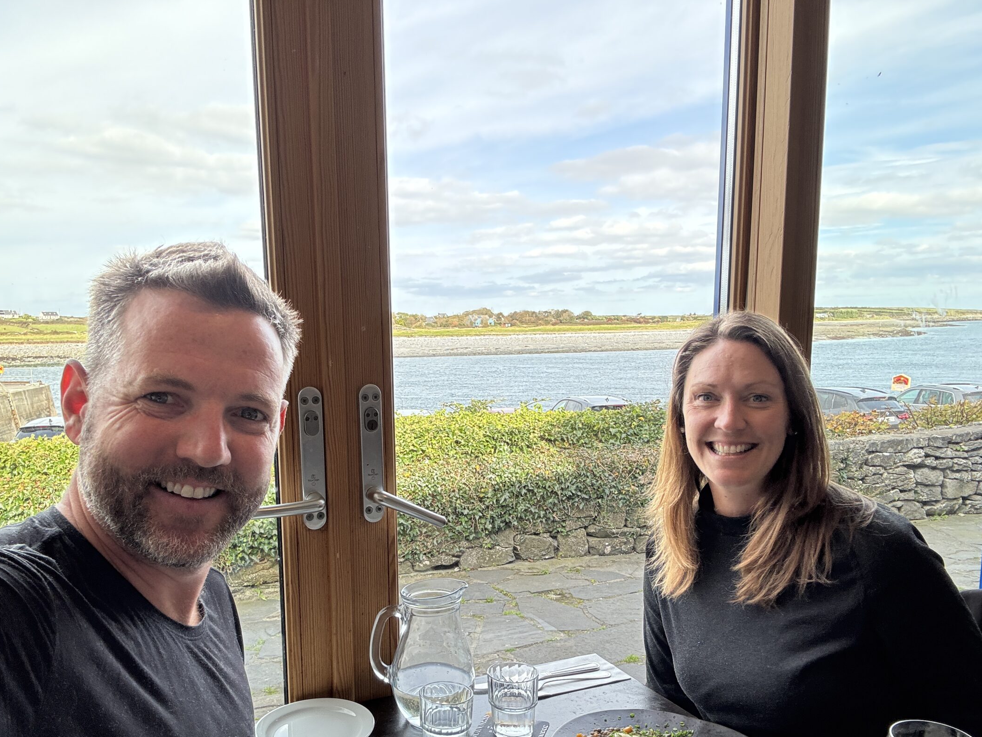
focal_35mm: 28
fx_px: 794
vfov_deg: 49.4
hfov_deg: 63.3
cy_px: 445
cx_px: 436
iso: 40
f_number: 1.9
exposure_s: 1/123
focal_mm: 2.69
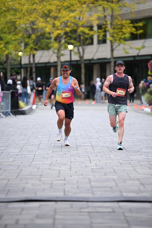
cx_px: 76
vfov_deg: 13.7
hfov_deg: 9.2
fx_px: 949
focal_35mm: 150
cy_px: 114
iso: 1250
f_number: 2.8
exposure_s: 1/2500
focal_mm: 150
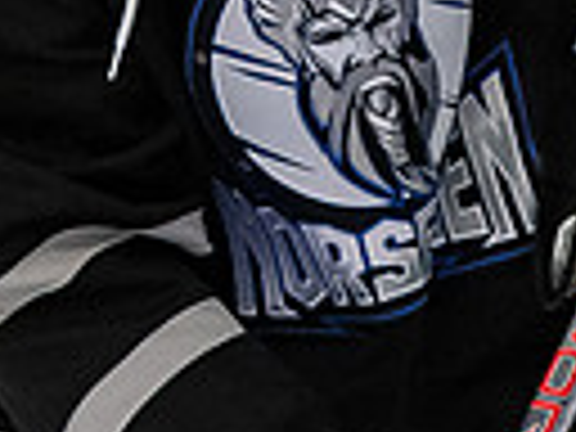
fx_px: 31532
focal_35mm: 1895
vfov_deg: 0.8
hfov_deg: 1.0
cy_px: -644
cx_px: 76
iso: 2000
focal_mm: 200
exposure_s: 1/800
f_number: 3.2
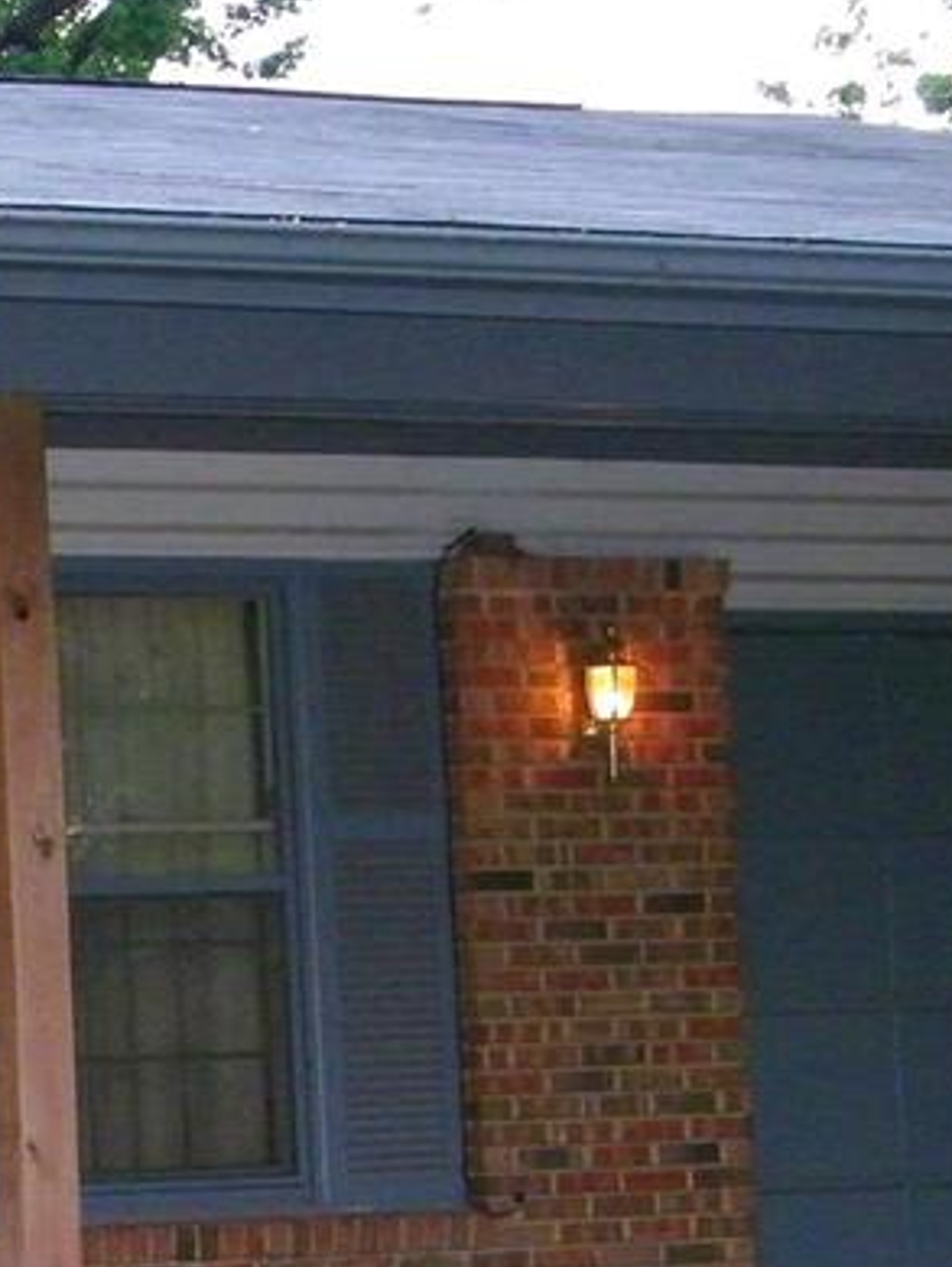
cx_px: -510
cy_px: 1095
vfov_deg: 18.5
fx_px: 3846
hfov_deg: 13.3
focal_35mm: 105
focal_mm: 7.1
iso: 400
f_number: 3.8
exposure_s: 1/30
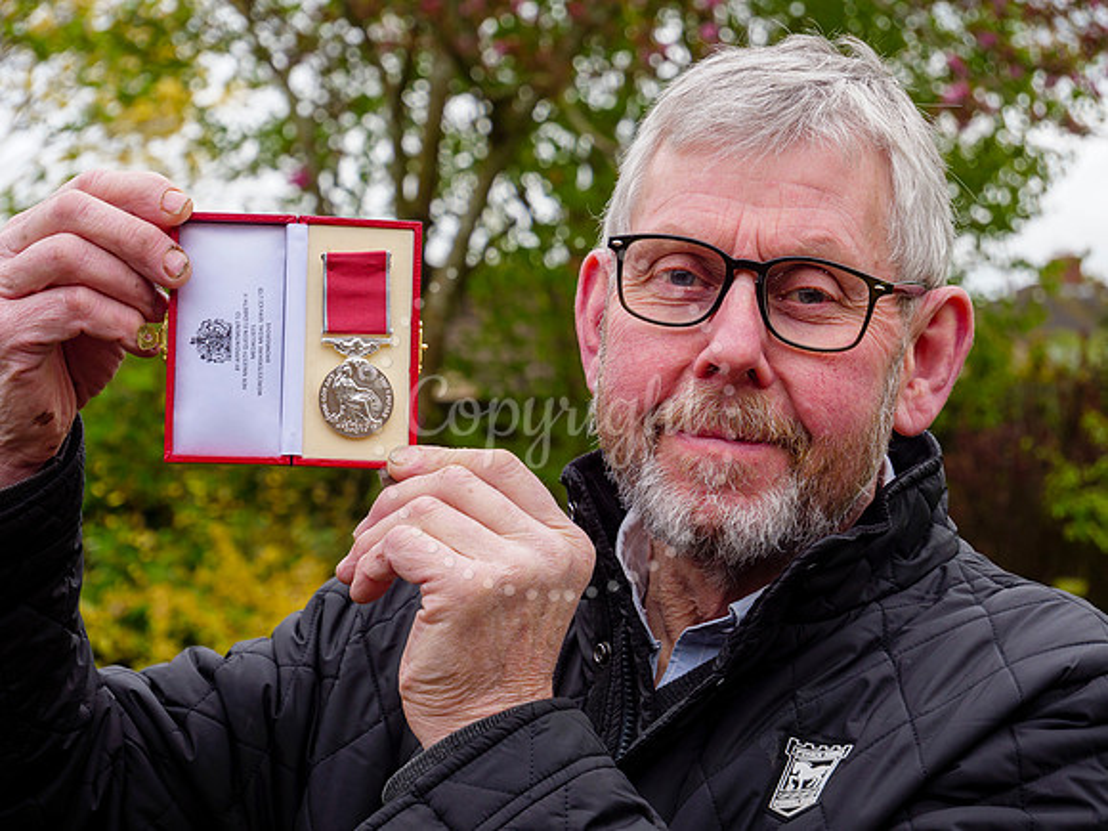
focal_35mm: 100
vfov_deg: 14.8
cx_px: 554
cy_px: 416
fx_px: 3201
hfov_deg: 19.6
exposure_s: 1/200
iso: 200
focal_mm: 50
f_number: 6.3
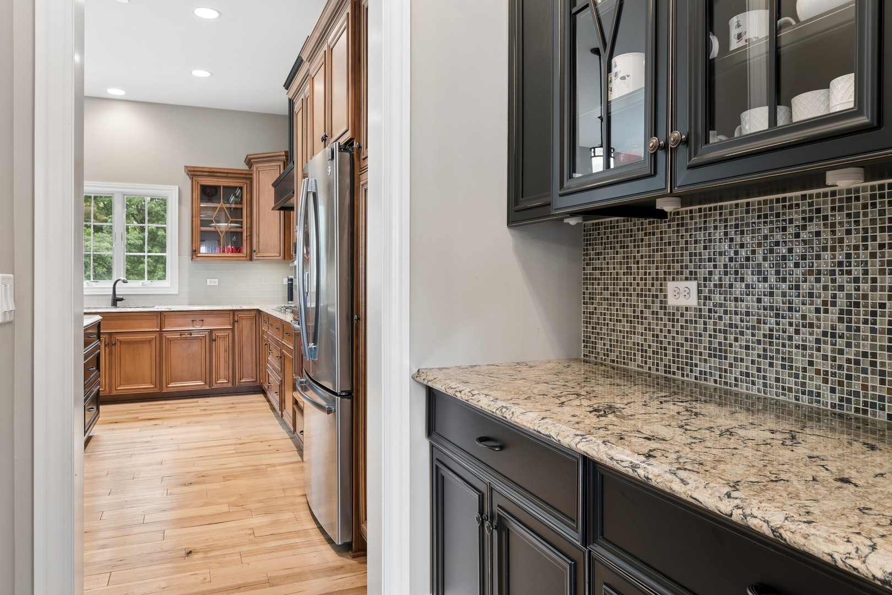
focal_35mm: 24
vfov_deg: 53.1
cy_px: 298
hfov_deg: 73.7
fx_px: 595
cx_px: 446
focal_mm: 16
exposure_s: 1/5
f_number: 8
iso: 250
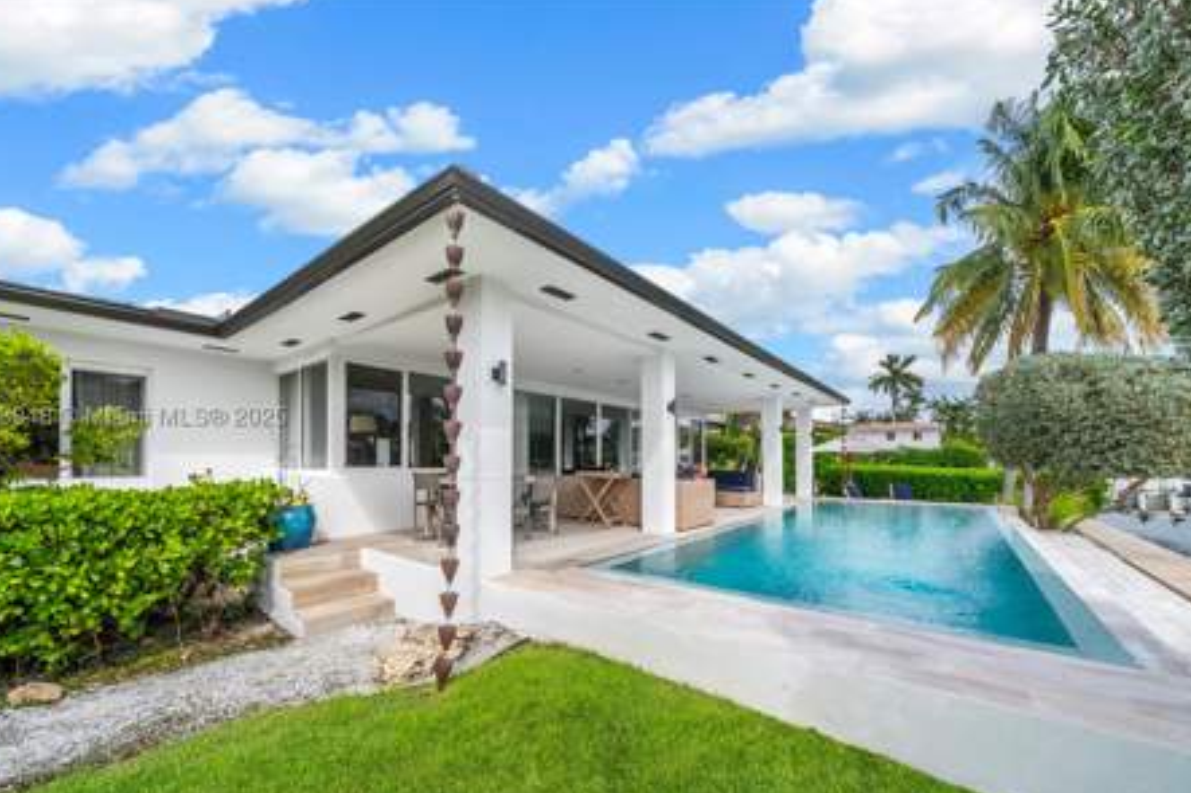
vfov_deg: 85.3
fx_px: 430
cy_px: 419
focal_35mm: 13
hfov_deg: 108.3
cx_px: 567
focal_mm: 12
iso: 160
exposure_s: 1/500
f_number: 8
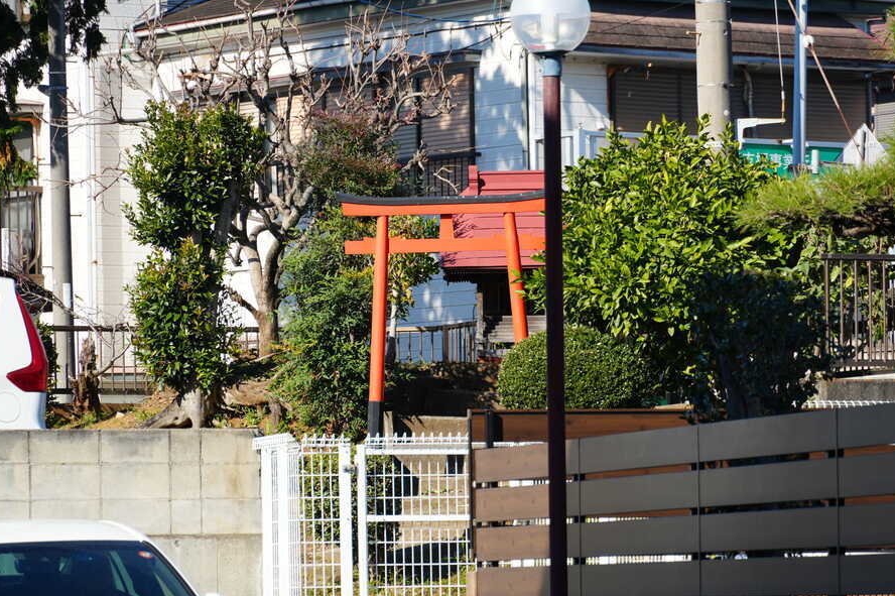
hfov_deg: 8.8
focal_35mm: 234
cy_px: 295
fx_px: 5804
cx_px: 474
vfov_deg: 5.9
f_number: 6.3
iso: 100
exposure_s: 1/250
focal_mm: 135
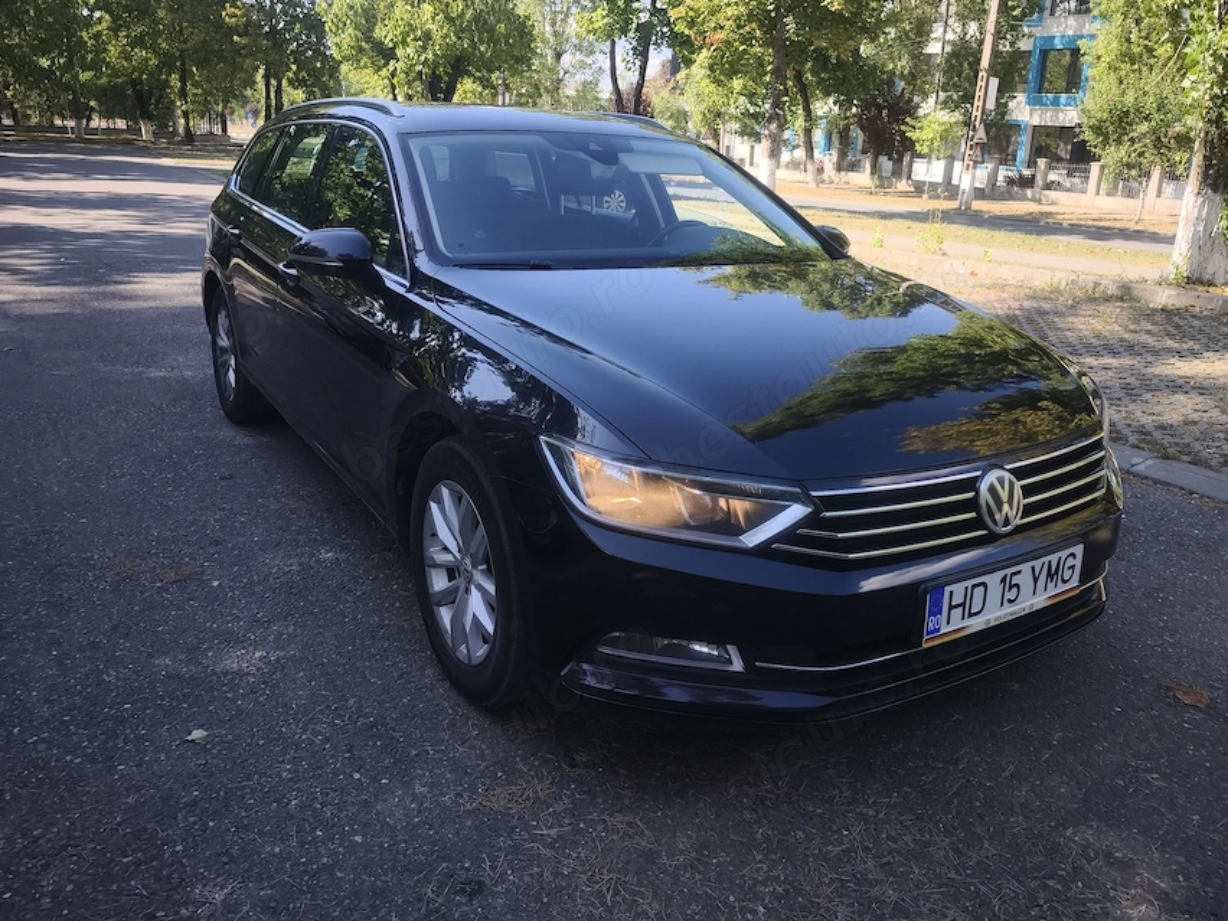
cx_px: 685
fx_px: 958
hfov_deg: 65.1
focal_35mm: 27
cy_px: 401
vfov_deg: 51.2
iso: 50
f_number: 1.6
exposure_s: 1/1094
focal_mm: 6.57
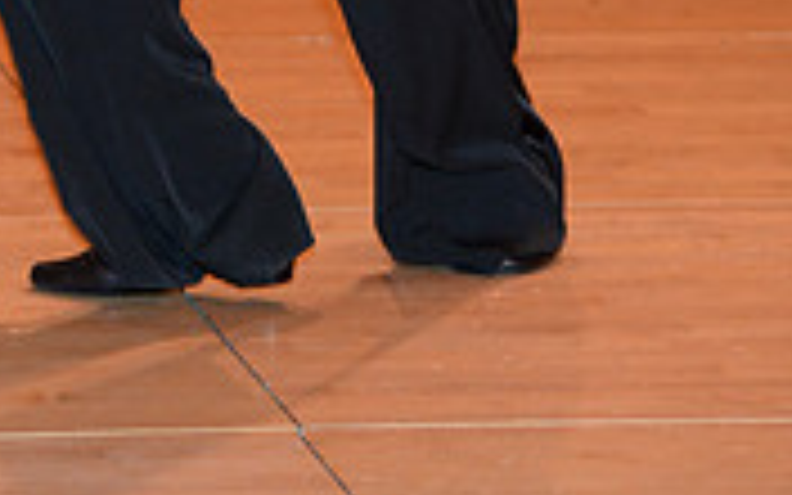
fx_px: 8677
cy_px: -648
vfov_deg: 3.2
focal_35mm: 402
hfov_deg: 5.2
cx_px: -34
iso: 1250
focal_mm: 120
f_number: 5
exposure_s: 1/200
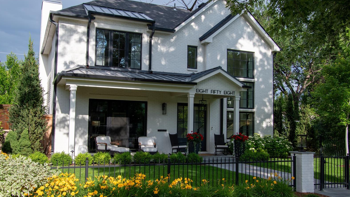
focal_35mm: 36
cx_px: 174
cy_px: 101
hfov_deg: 55.3
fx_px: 334
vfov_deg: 32.8
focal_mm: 23
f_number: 8
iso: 140
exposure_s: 1/250
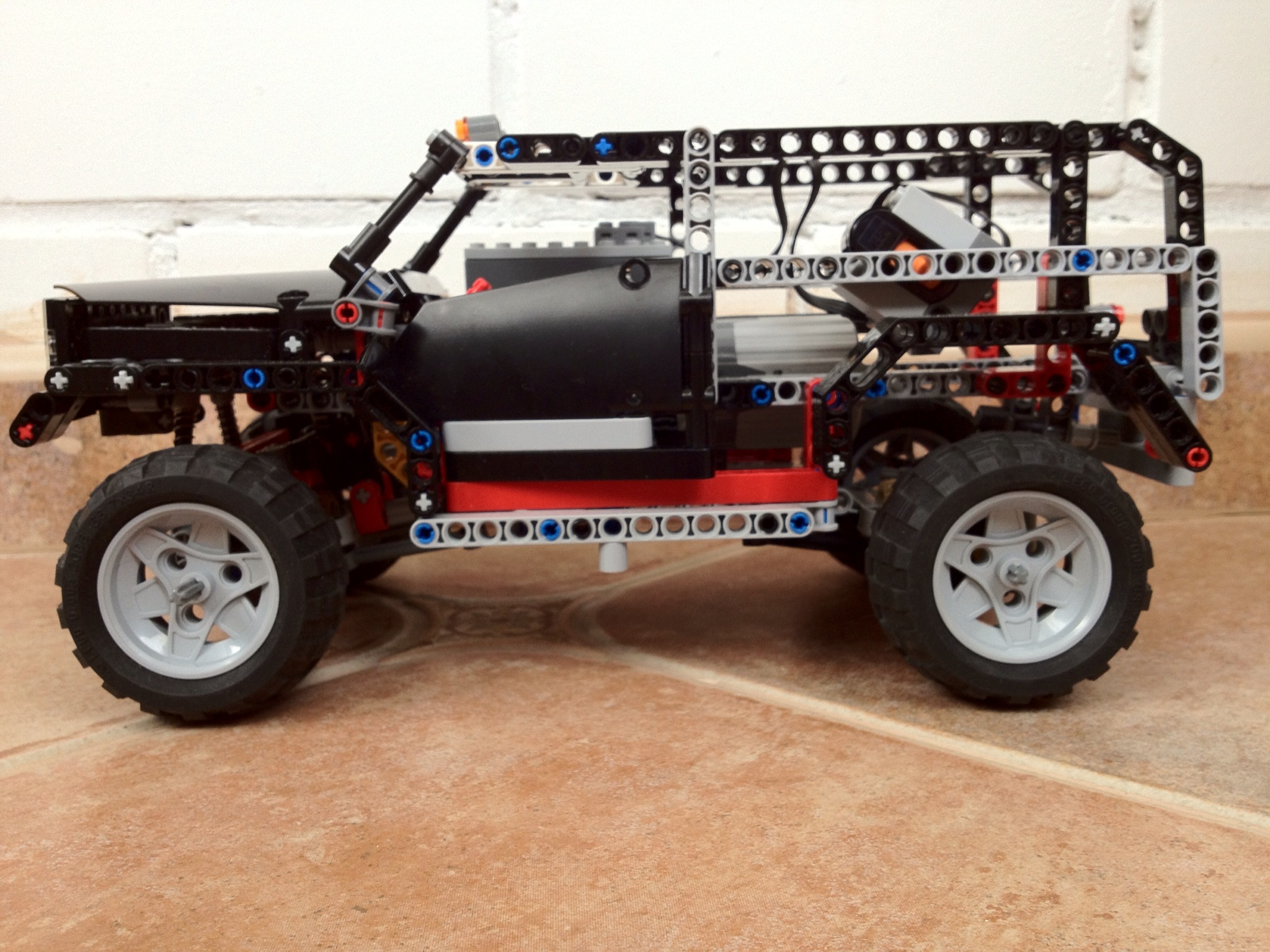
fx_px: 1284
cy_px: 476
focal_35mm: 35
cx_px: 635
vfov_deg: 40.7
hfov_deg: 52.6
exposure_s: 1/20
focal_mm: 4.28
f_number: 2.4
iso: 80
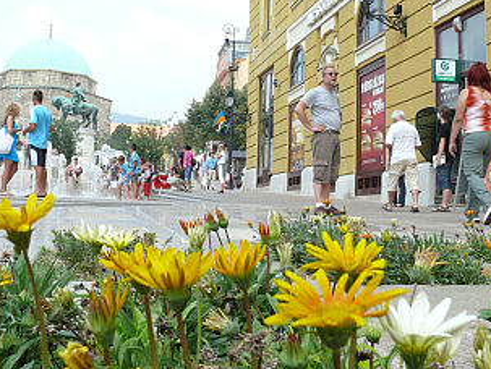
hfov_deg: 36.6
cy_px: 138
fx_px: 738
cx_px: 198
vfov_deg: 28.0
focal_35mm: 52
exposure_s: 1/200
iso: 100
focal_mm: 7.4
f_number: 5.6
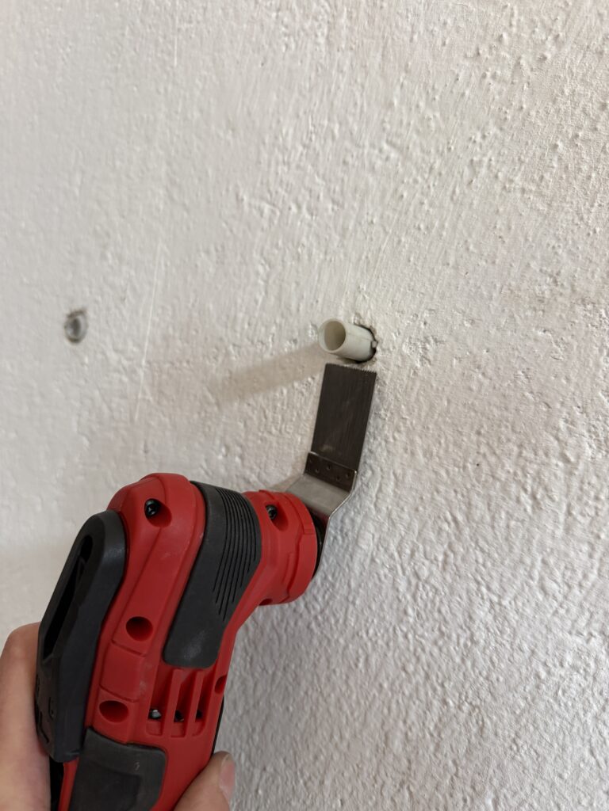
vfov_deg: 71.6
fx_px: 563
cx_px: 304
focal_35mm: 24
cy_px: 406
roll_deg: -6.6
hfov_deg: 56.8
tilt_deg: -4.2
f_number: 1.78
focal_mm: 6.76
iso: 250
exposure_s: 1/60
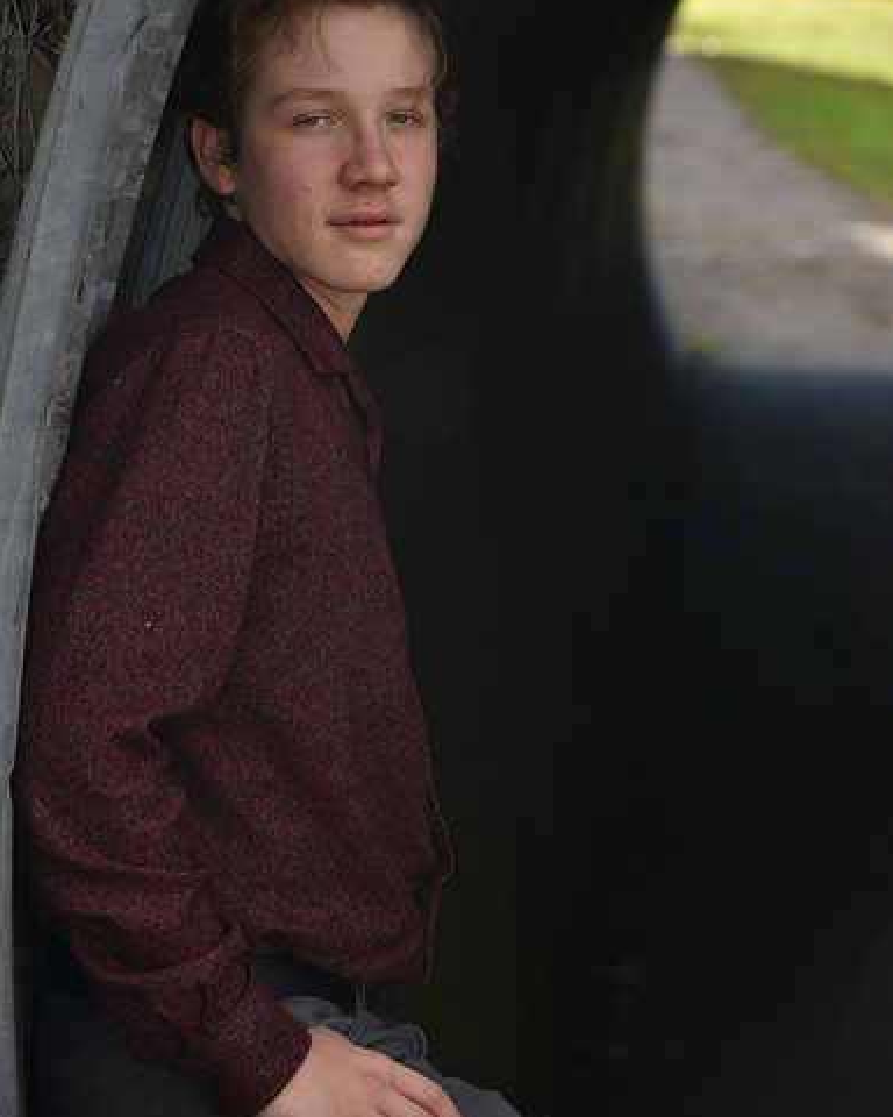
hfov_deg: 8.7
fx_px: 5899
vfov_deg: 10.8
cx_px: 445
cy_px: 505
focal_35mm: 179
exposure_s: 1/250
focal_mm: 105
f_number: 5.6
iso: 200
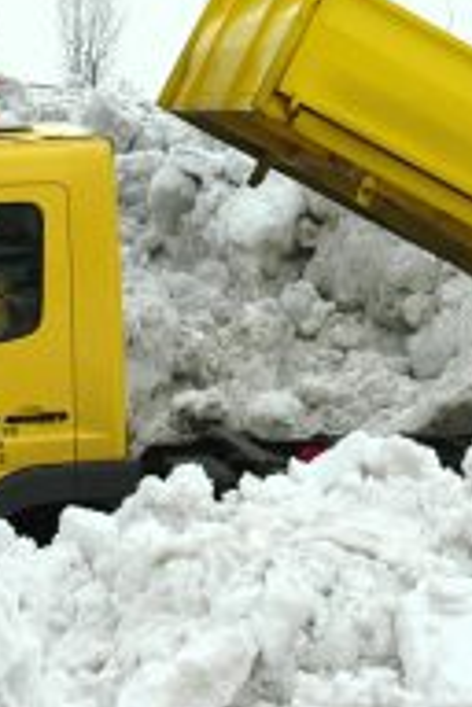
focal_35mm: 126
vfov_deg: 16.2
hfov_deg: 10.8
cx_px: 463
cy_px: 230
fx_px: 2478
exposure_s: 1/640
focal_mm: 38
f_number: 13
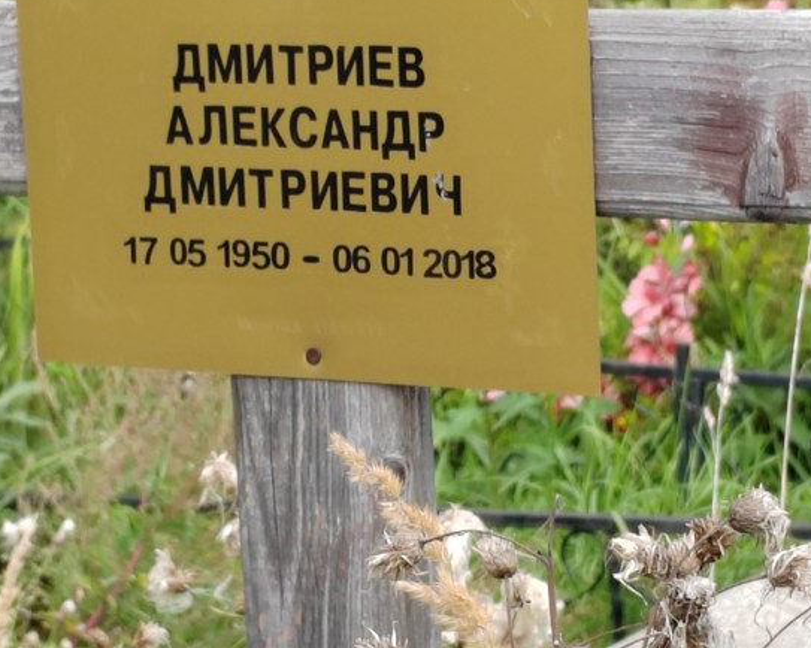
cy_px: 212
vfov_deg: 10.0
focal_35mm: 154
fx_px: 3695
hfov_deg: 12.5
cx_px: 424
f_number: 1.9
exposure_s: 1/280
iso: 100
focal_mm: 5.52
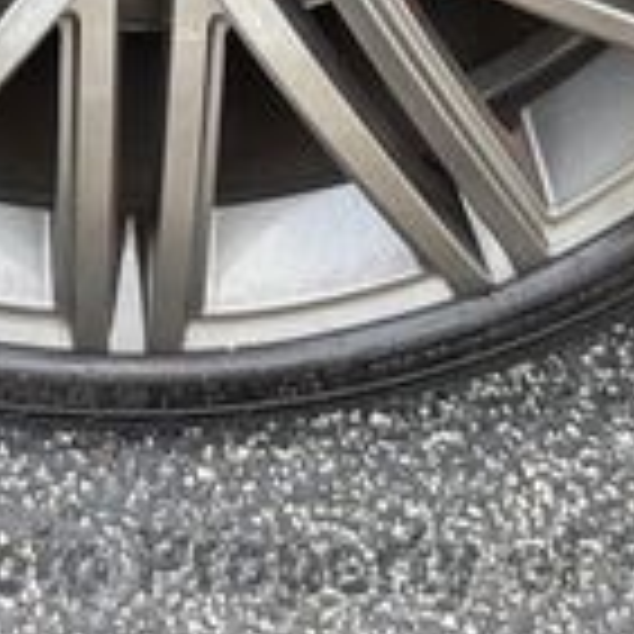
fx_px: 1989
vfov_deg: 16.0
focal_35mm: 96
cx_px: 189
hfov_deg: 18.0
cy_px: -418
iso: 100
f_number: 1.78
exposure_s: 1/342
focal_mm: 6.76
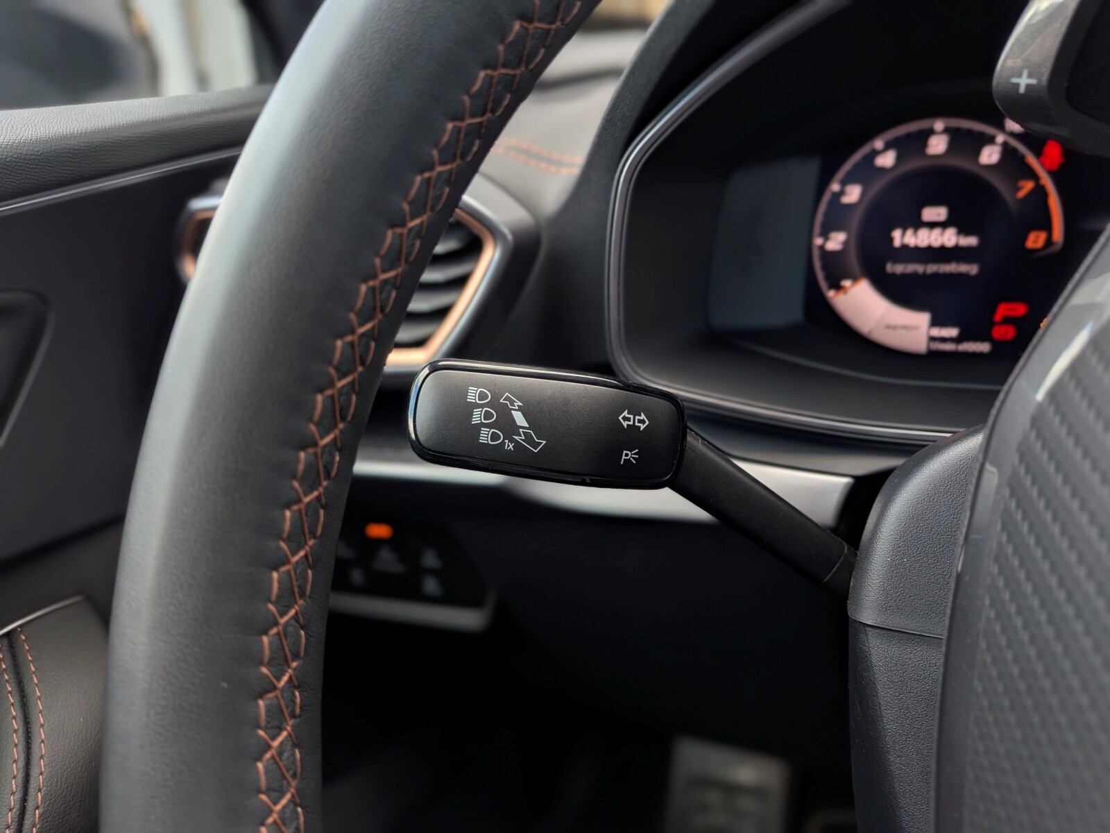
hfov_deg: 71.6
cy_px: 416
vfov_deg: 56.8
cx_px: 555
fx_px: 770
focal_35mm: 24
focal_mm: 4.53
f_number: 1.7
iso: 30
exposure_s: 1/93.6
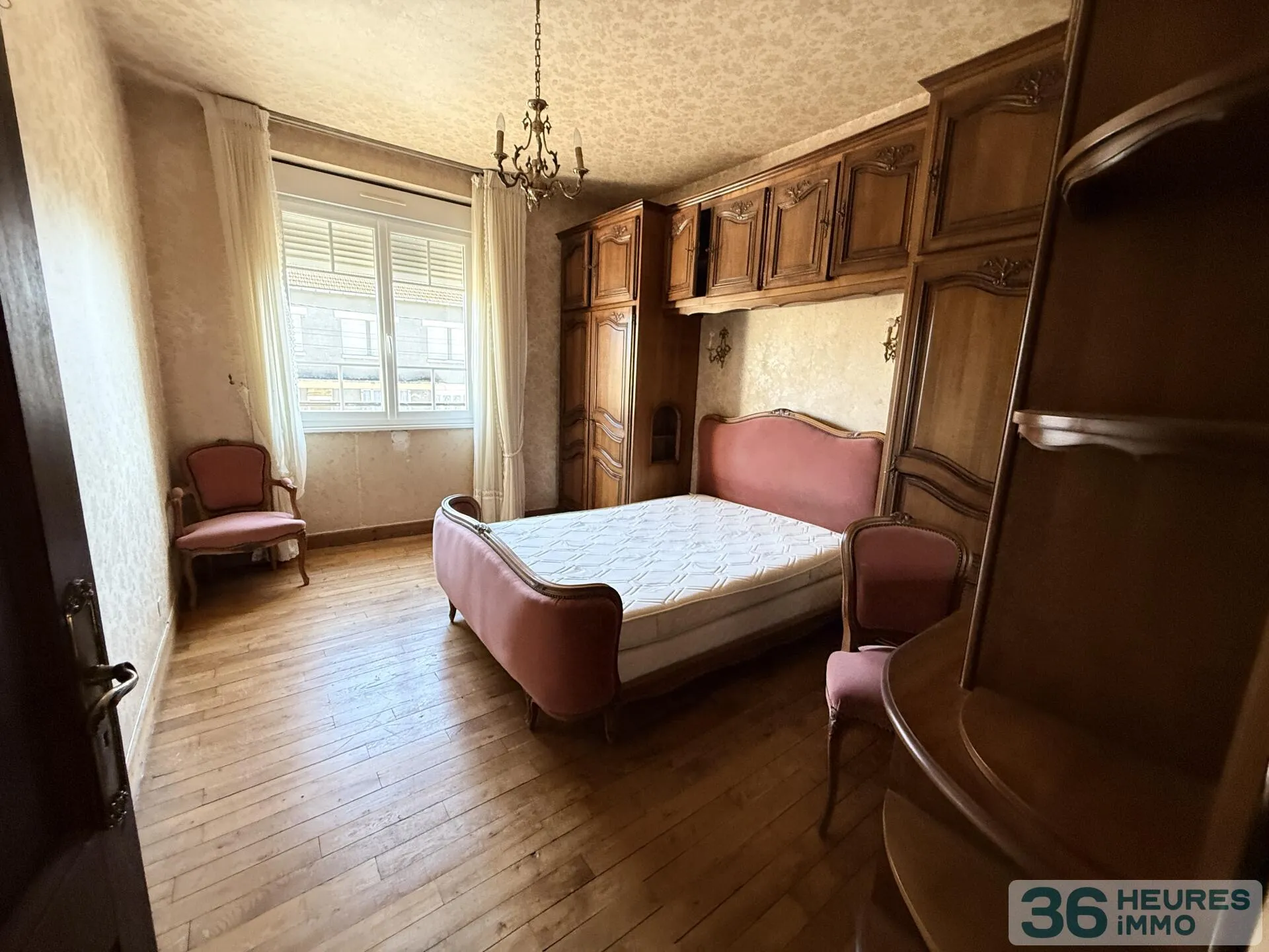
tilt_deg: -10.8
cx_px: 634
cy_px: 476
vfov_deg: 85.7
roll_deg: -2.3
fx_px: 513
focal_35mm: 14
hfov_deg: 102.1
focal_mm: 2.22
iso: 500
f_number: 2.2
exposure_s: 1/60
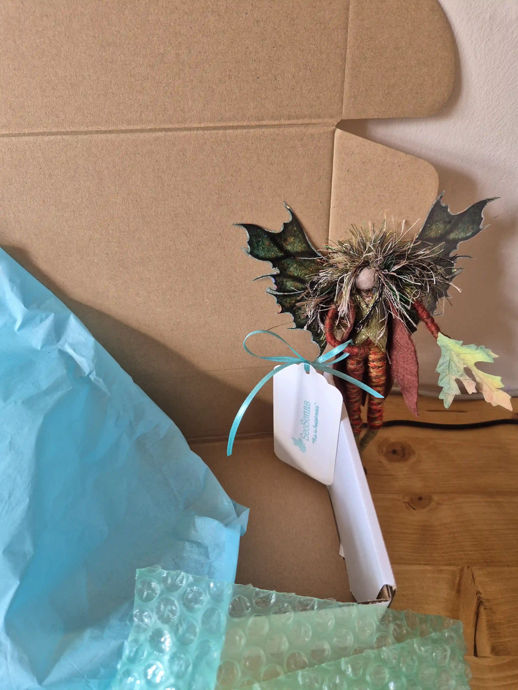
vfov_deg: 73.9
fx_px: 459
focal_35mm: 23
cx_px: 259
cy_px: 345
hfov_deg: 58.9
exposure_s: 1/180
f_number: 1.8
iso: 125
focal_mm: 5.4
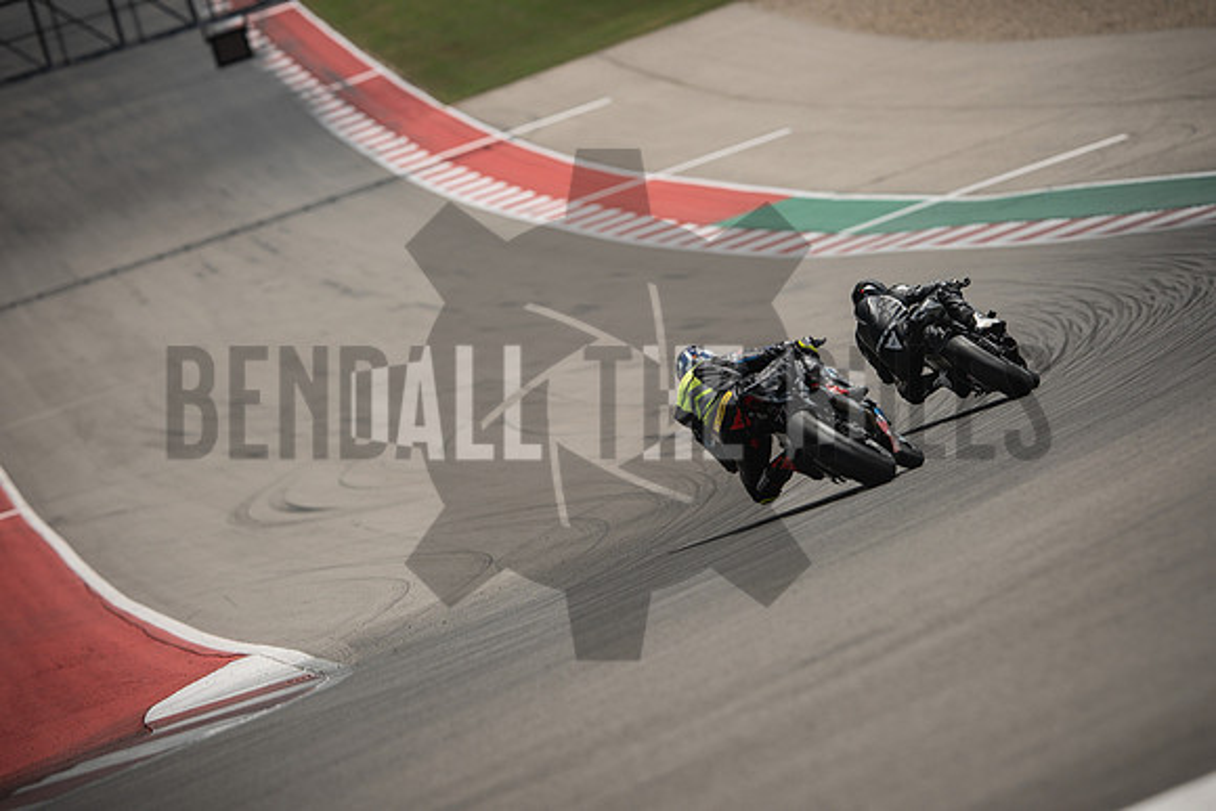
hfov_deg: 6.9
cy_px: 406
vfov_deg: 4.6
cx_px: 608
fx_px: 10135
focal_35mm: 300
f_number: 2.8
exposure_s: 1/4000
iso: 160
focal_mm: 200
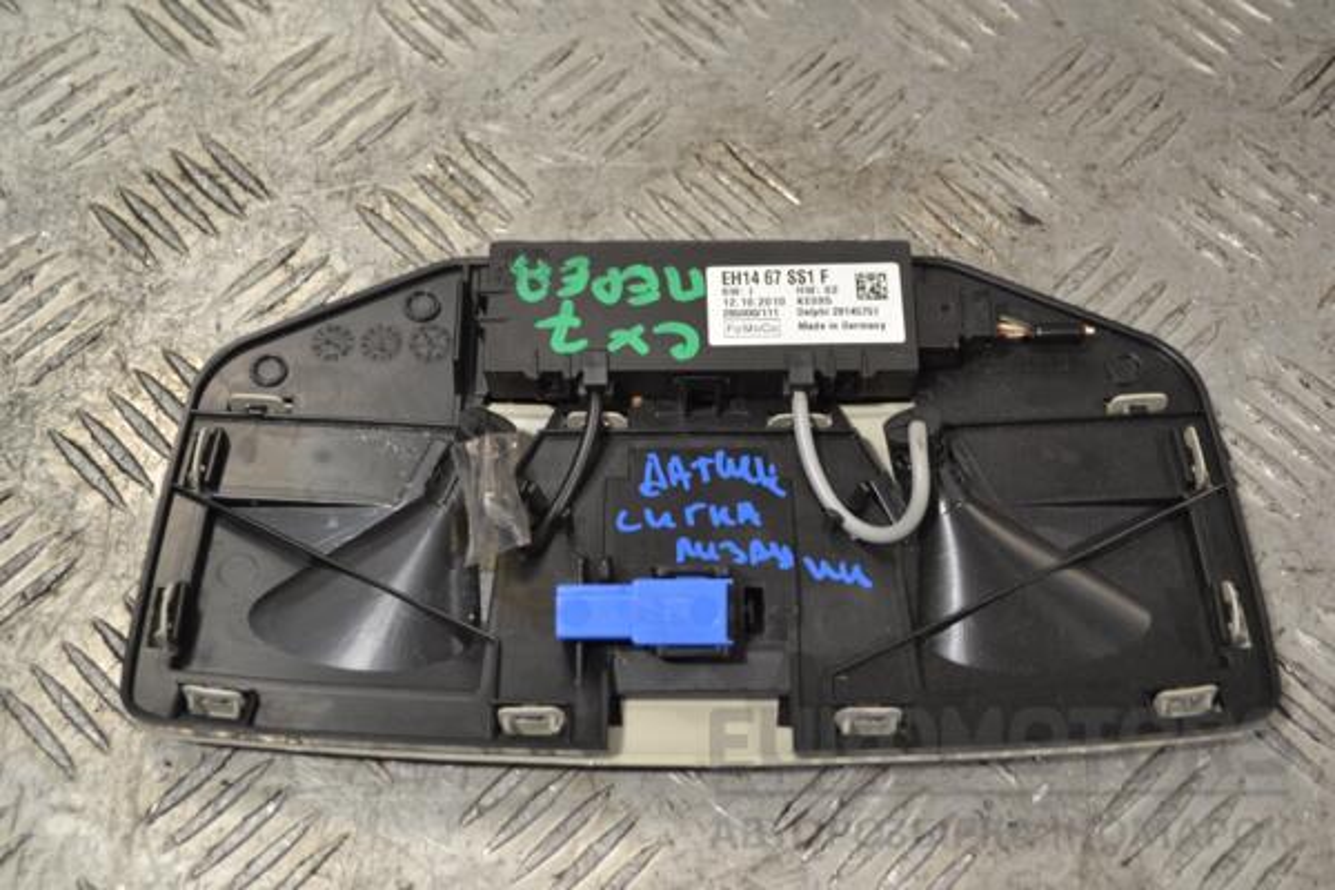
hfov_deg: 38.9
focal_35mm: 51
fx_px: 1891
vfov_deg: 26.5
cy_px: 445
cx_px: 668
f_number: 5
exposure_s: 1/30
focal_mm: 34
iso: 140
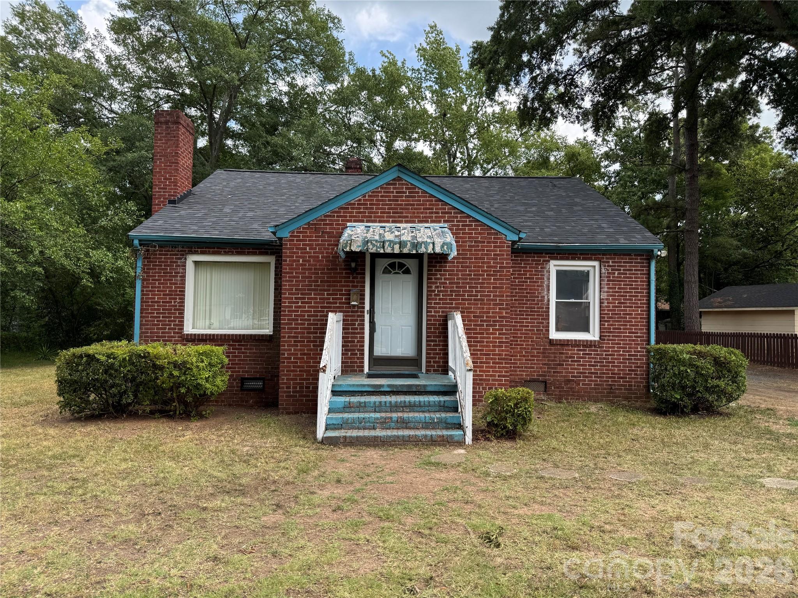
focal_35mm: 24
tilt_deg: +1.3
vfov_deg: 56.8
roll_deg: -1.4
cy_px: 299
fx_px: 553
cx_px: 399
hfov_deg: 71.6
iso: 80
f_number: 1.78
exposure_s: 1/938
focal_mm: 6.76
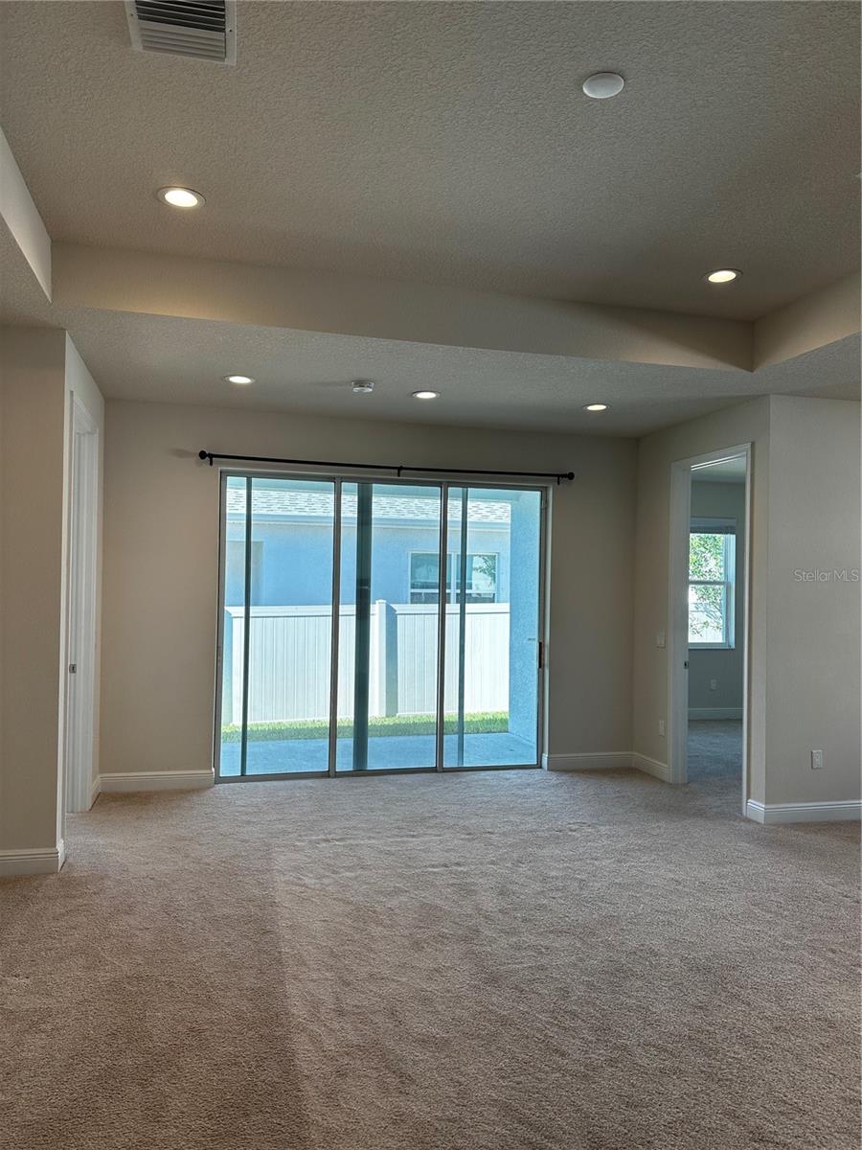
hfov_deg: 56.8
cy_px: 575
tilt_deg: +1.0
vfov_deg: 71.6
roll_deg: -1.7
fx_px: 797
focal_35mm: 24
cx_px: 431
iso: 80
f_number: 1.78
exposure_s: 1/294
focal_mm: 6.86
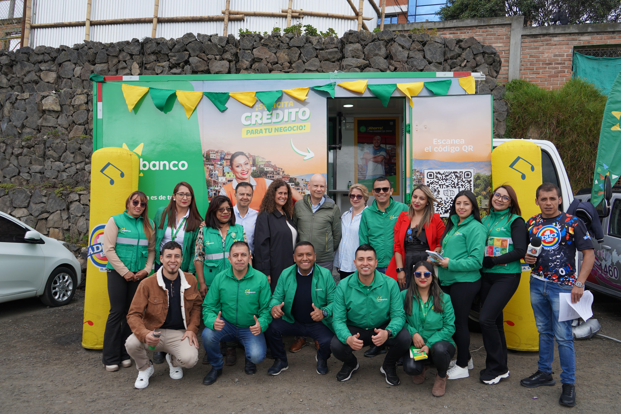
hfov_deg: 65.5
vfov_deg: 46.4
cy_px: 207
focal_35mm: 28
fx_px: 483
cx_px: 310
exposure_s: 1/400
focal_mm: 28
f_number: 4.5
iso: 100
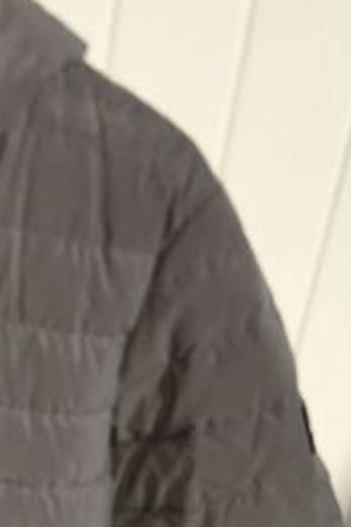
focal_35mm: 74
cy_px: 573
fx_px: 1082
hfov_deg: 17.1
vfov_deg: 25.4
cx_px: -127
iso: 25
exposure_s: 1/3846
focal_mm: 4.15
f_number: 2.2
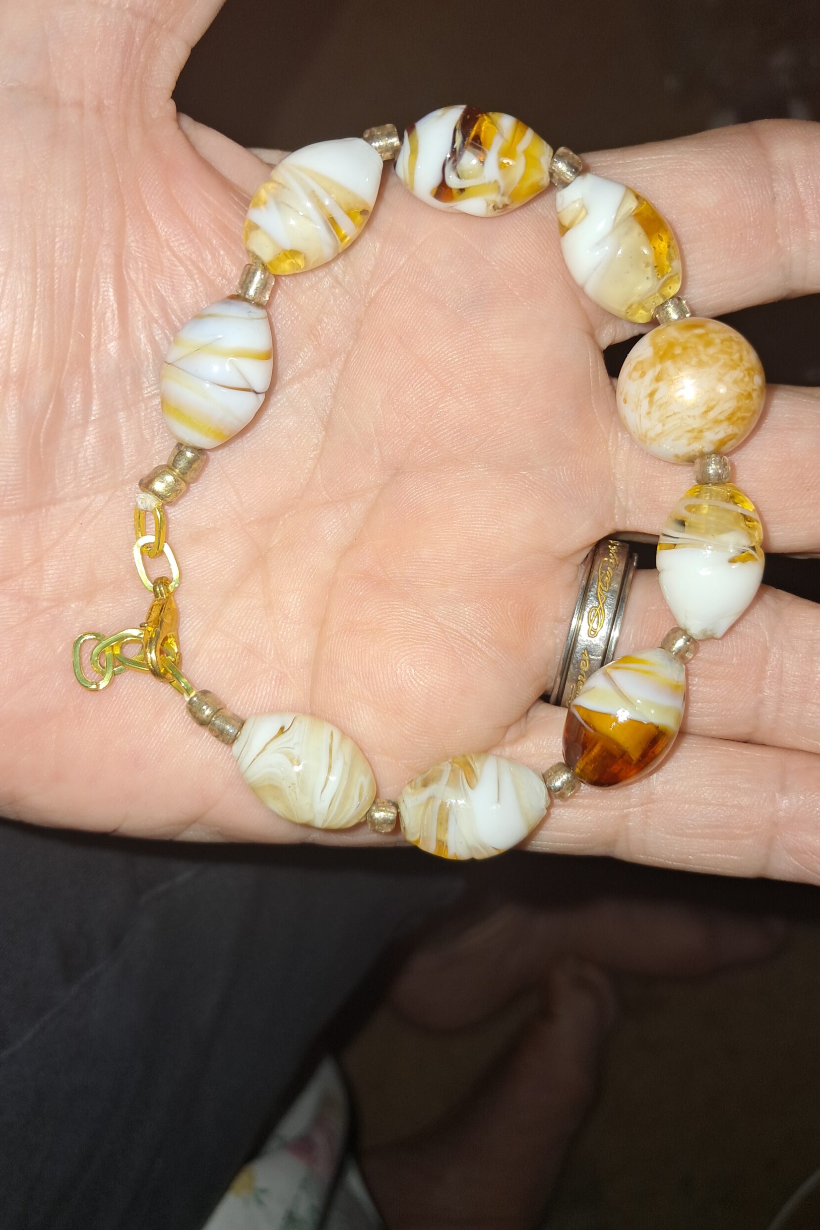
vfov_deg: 63.6
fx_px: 991
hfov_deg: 45.0
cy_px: 599
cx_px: 432
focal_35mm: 29
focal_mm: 4
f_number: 1.8
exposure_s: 1/120
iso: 50
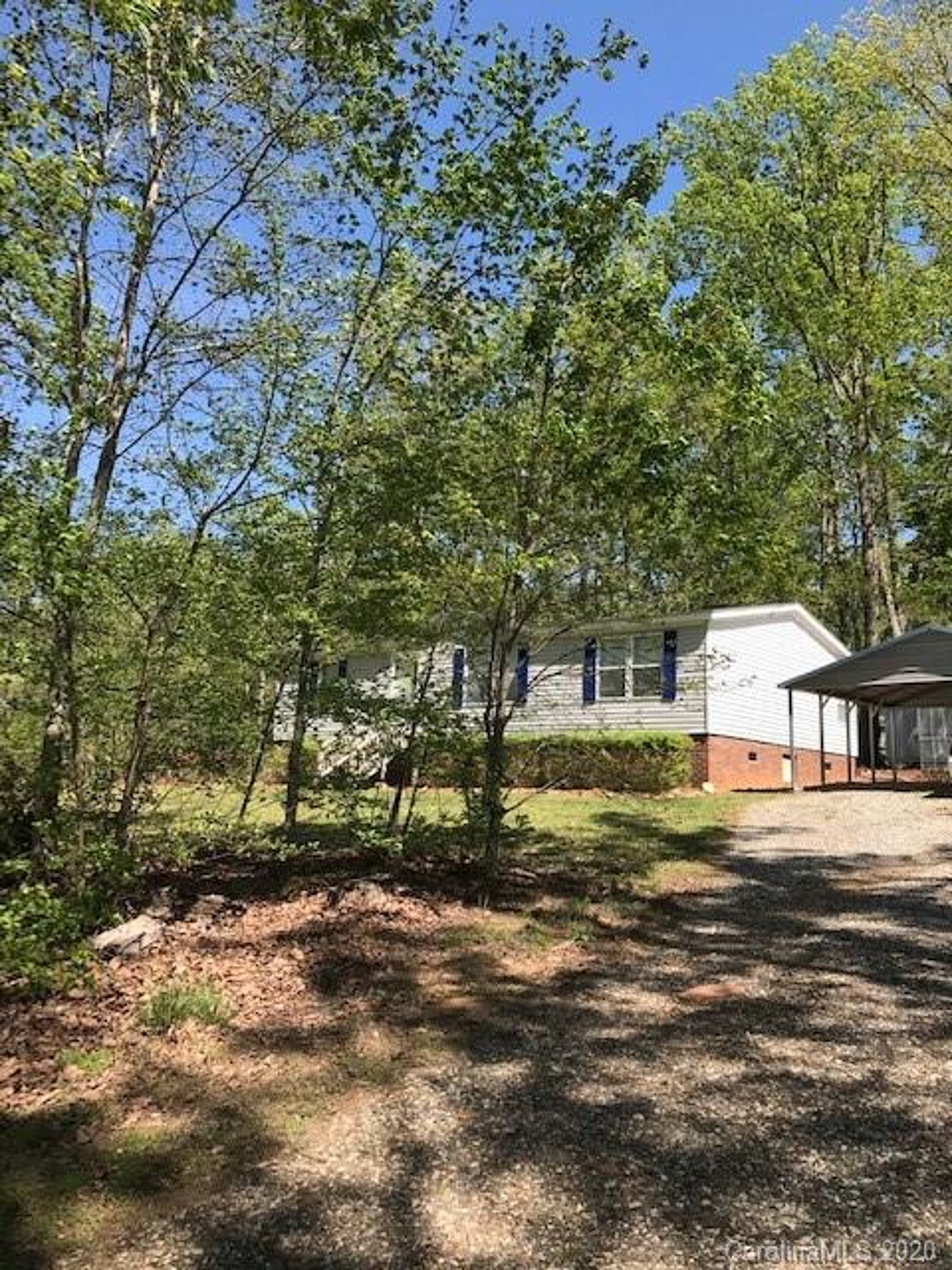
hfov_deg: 49.7
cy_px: 635
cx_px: 476
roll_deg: -1.7
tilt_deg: +10.3
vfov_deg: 63.4
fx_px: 1027
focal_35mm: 28
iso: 20
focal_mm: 3.99
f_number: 1.8
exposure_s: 1/1126
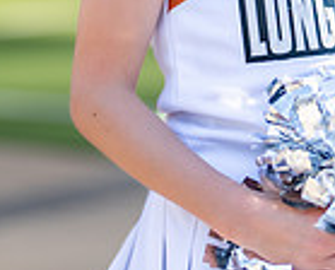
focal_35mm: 220
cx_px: 316
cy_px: -41
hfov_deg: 8.7
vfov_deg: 7.0
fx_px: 2187
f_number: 1.2
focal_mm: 50
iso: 100
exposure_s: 1/3200
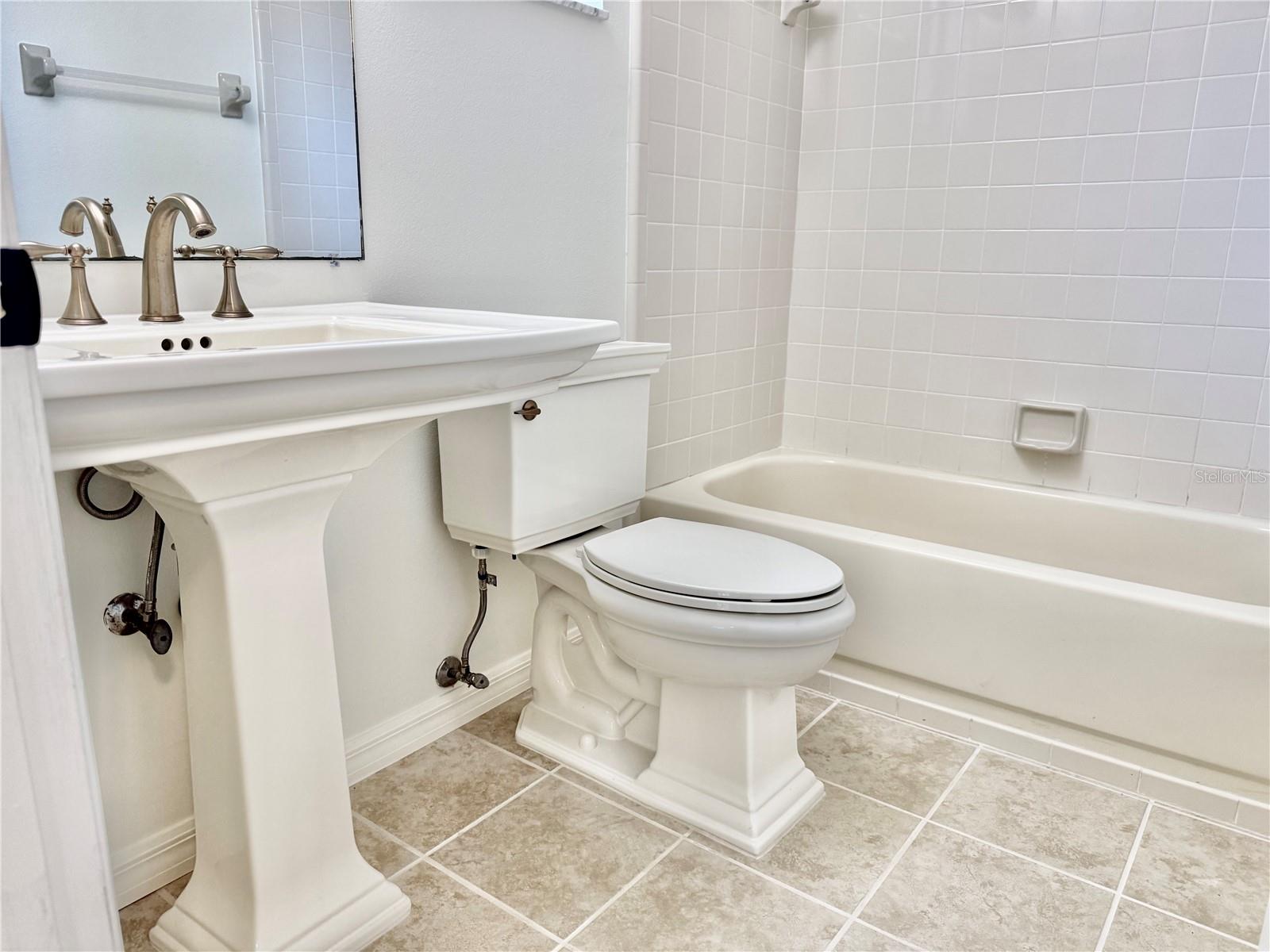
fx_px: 881
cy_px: 476
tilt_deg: -13.5
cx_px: 635
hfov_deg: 71.6
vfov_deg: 56.8
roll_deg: -1.4
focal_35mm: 24
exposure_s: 1/120
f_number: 1.78
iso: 200
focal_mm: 6.76
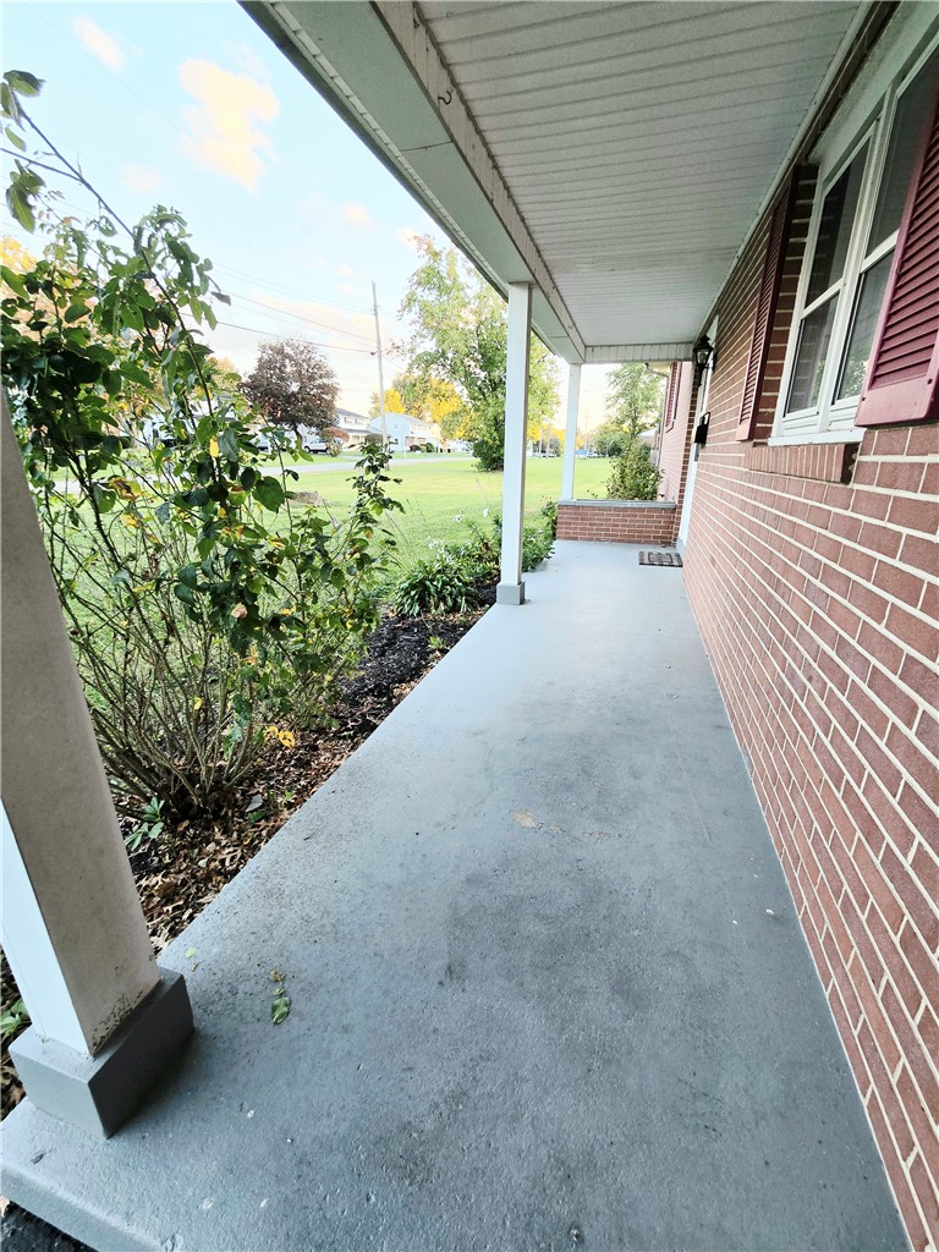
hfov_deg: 89.9
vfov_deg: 106.2
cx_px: 470
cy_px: 626
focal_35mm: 13
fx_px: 470
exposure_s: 1/60.2
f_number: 2.2
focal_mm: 2.2
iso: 64
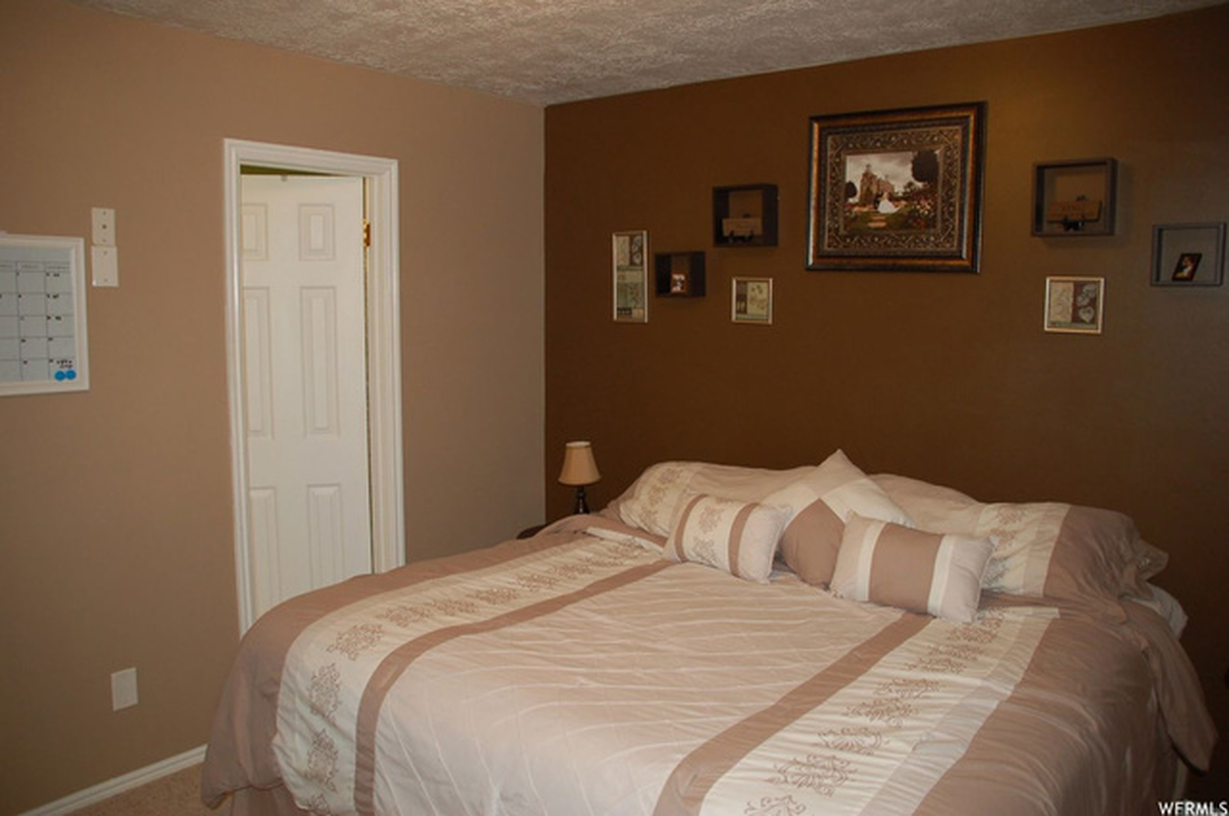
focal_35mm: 27
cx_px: 614
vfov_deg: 47.8
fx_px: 921
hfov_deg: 67.4
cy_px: 408
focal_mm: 18
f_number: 3.5
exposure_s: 1/60
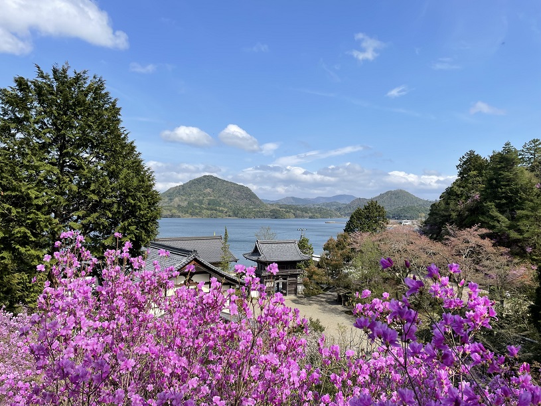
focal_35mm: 26
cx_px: 270
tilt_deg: +1.9
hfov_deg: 67.3
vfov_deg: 53.1
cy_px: 203
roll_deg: -0.8
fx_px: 406
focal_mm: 4.2
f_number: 1.6
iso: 32
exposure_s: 1/3861
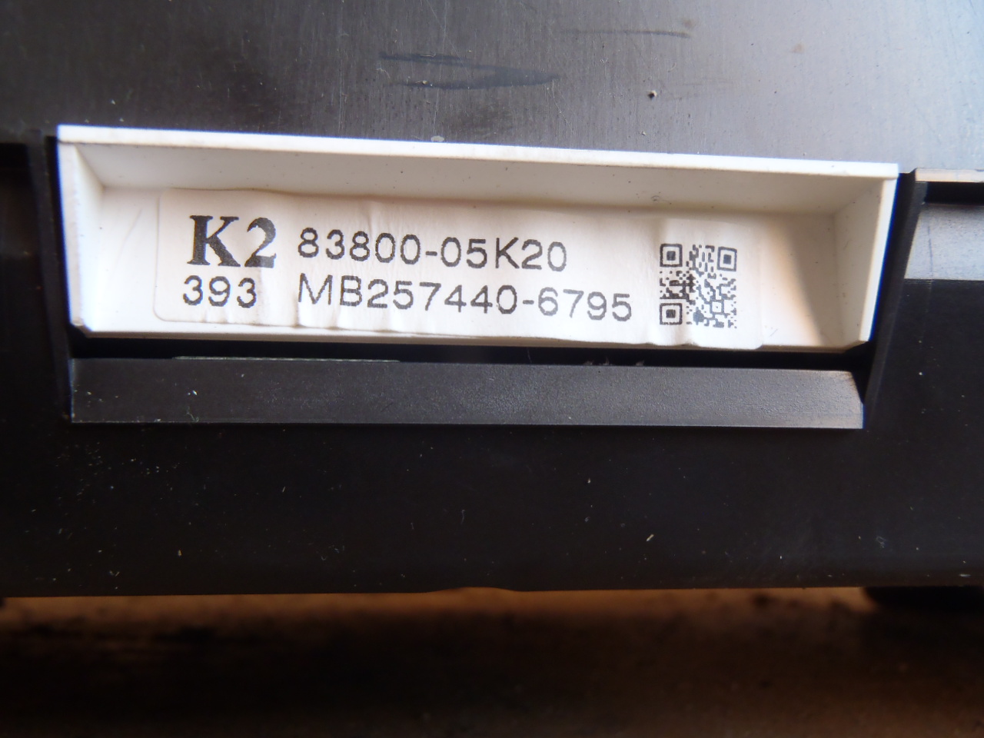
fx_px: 1052
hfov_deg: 50.1
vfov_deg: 38.7
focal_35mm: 37
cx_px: 492
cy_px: 369
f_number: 4.7
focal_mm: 6.64
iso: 200
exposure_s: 1/20
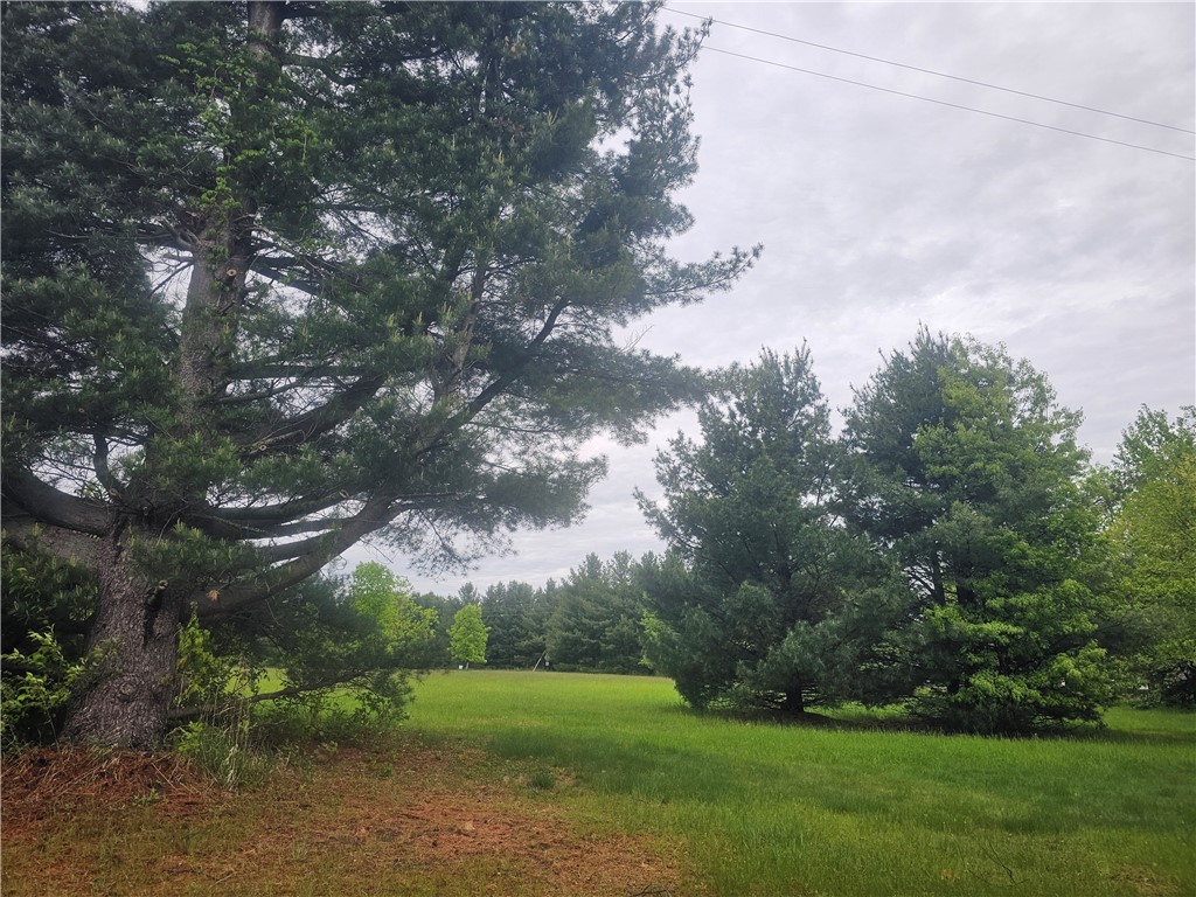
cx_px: 598
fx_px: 795
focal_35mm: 23
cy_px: 448
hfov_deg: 73.9
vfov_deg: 58.9
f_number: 1.7
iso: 25
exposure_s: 1/180
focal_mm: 6.3
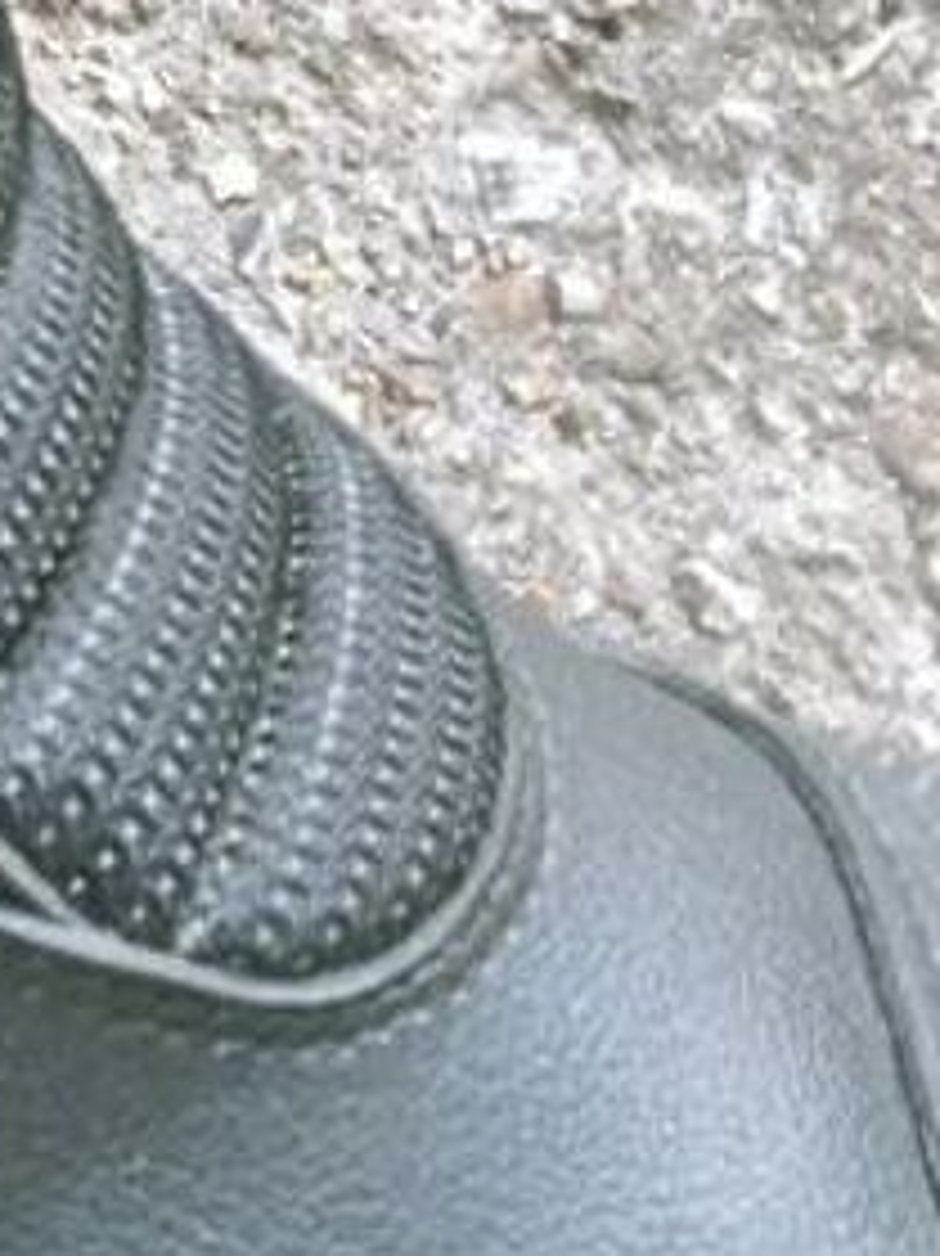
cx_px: -481
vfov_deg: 12.2
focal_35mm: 134
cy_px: -1609
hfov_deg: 10.7
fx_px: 4855
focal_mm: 3.46
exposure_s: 1/144
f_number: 2.2
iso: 100
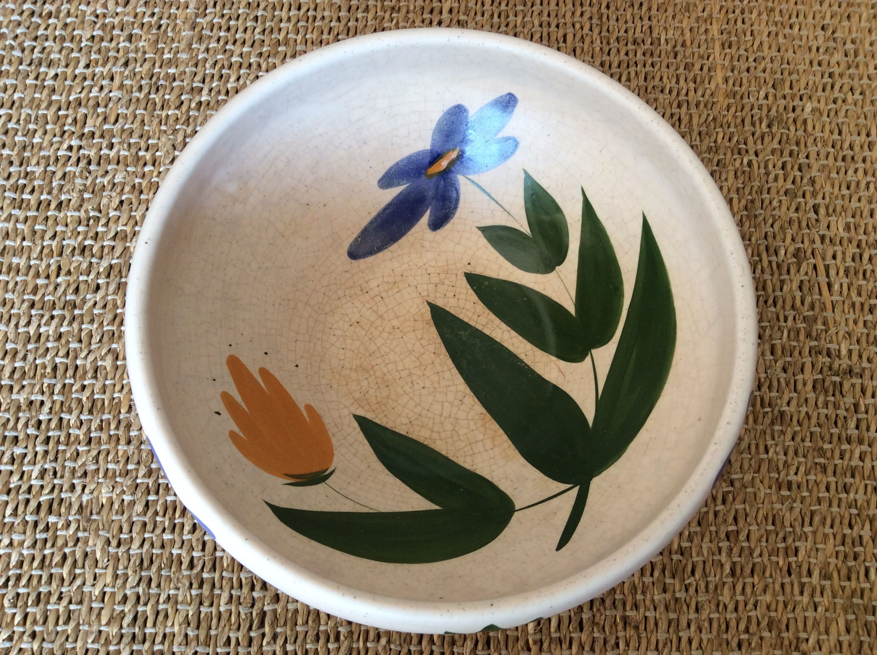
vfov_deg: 44.1
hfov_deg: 56.9
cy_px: 328
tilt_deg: -72.5
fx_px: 810
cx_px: 438
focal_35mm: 32
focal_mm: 3.3
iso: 40
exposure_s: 1/50
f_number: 2.4
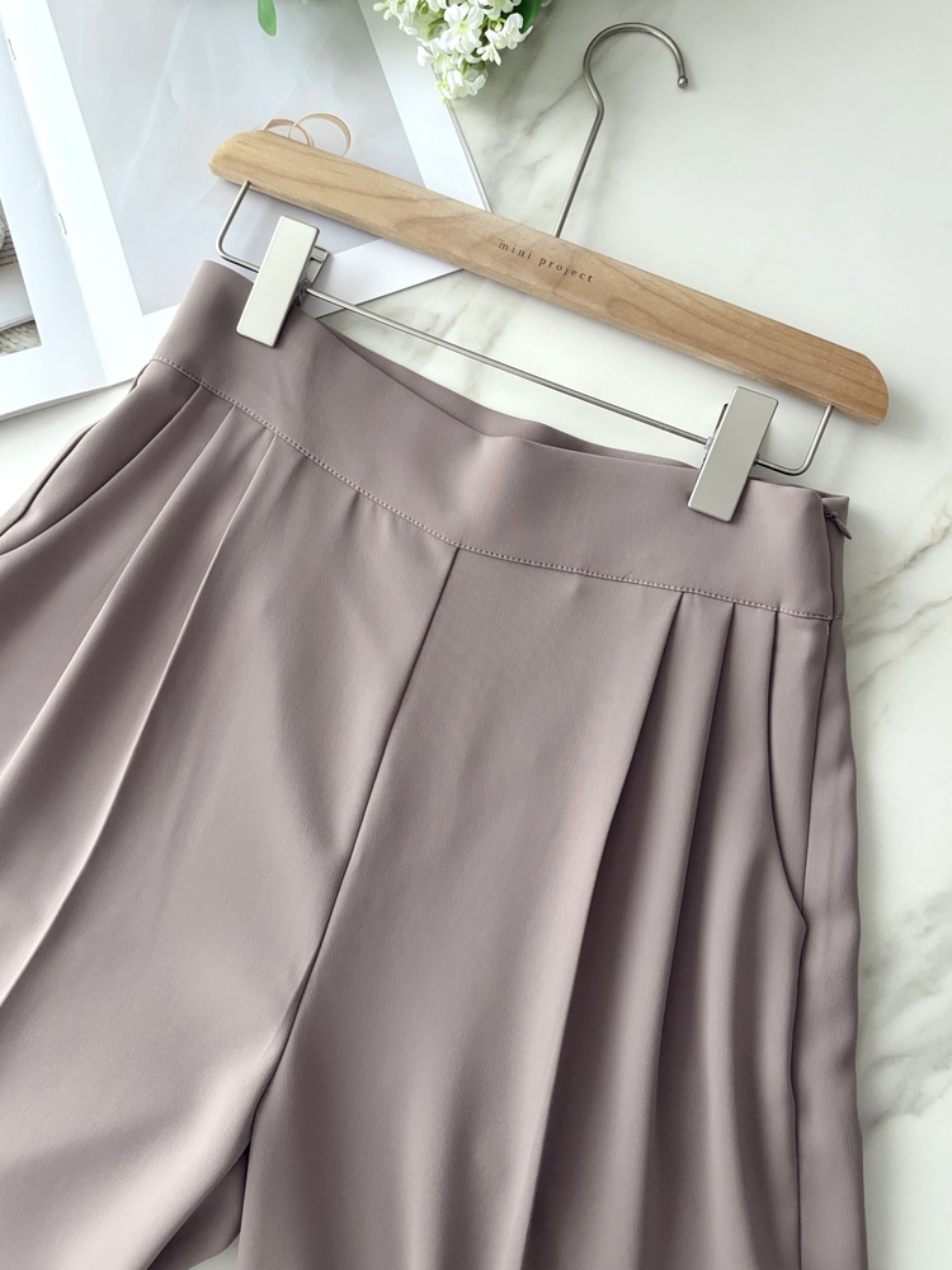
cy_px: 635
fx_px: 953
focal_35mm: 26
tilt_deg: -79.1
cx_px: 476
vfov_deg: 67.3
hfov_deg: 53.1
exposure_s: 1/60
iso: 200
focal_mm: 5.96
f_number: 1.6
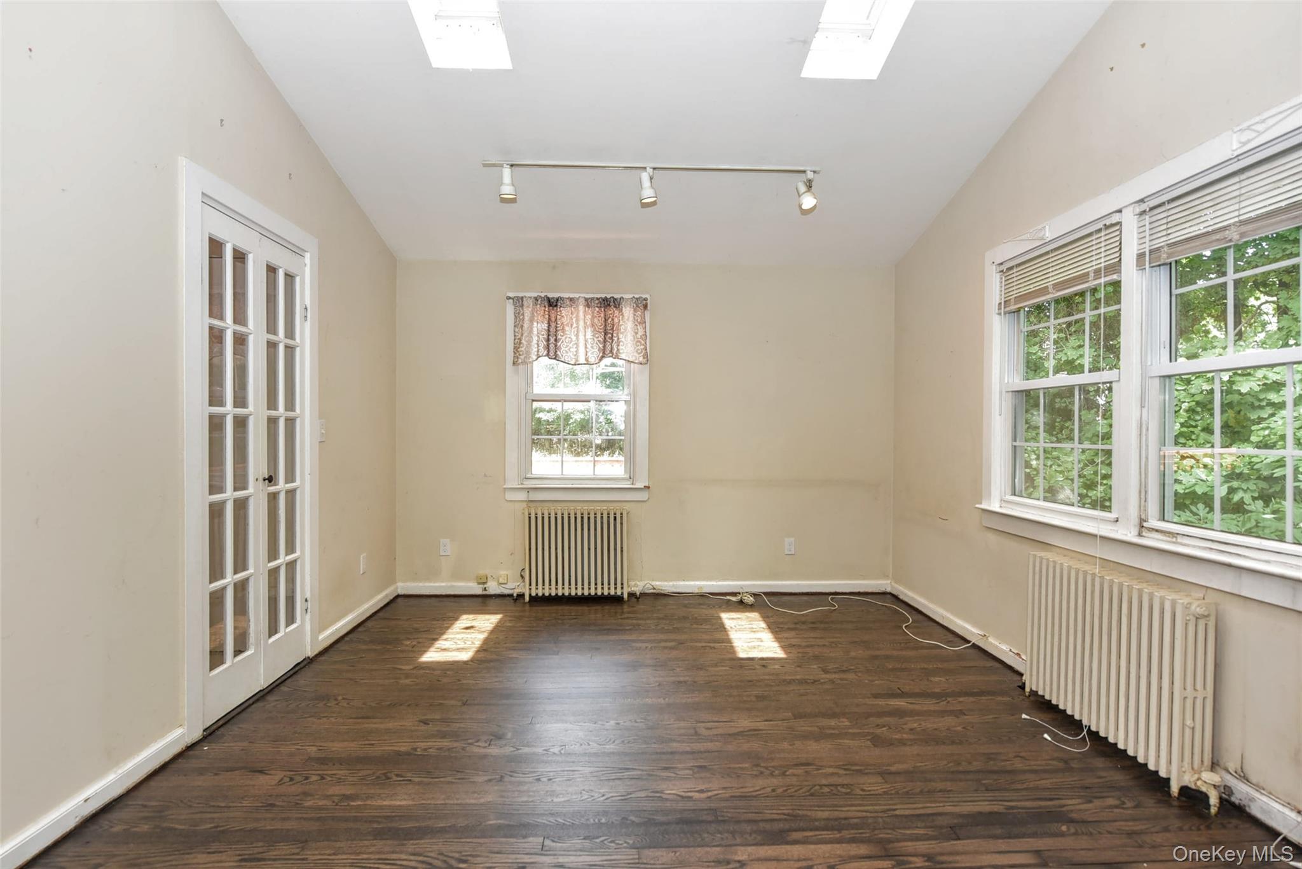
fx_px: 615
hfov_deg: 93.3
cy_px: 434
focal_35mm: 17
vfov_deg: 70.5
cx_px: 651
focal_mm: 17
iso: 800
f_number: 5
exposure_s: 1/100
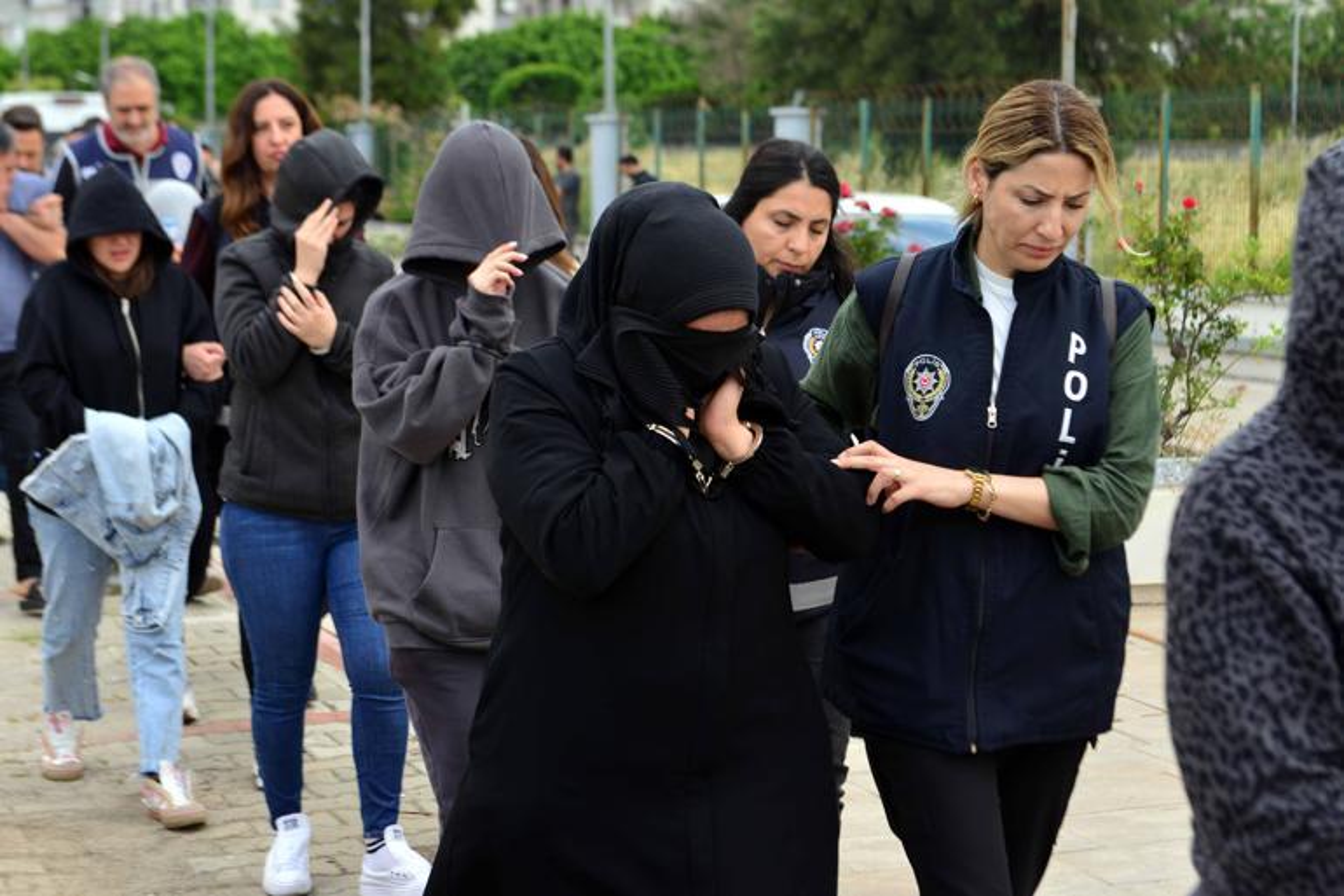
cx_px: 672
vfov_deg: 19.4
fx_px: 2613
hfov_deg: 28.8
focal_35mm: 70
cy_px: 448
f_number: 5.6
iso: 500
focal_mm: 70
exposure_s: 1/800
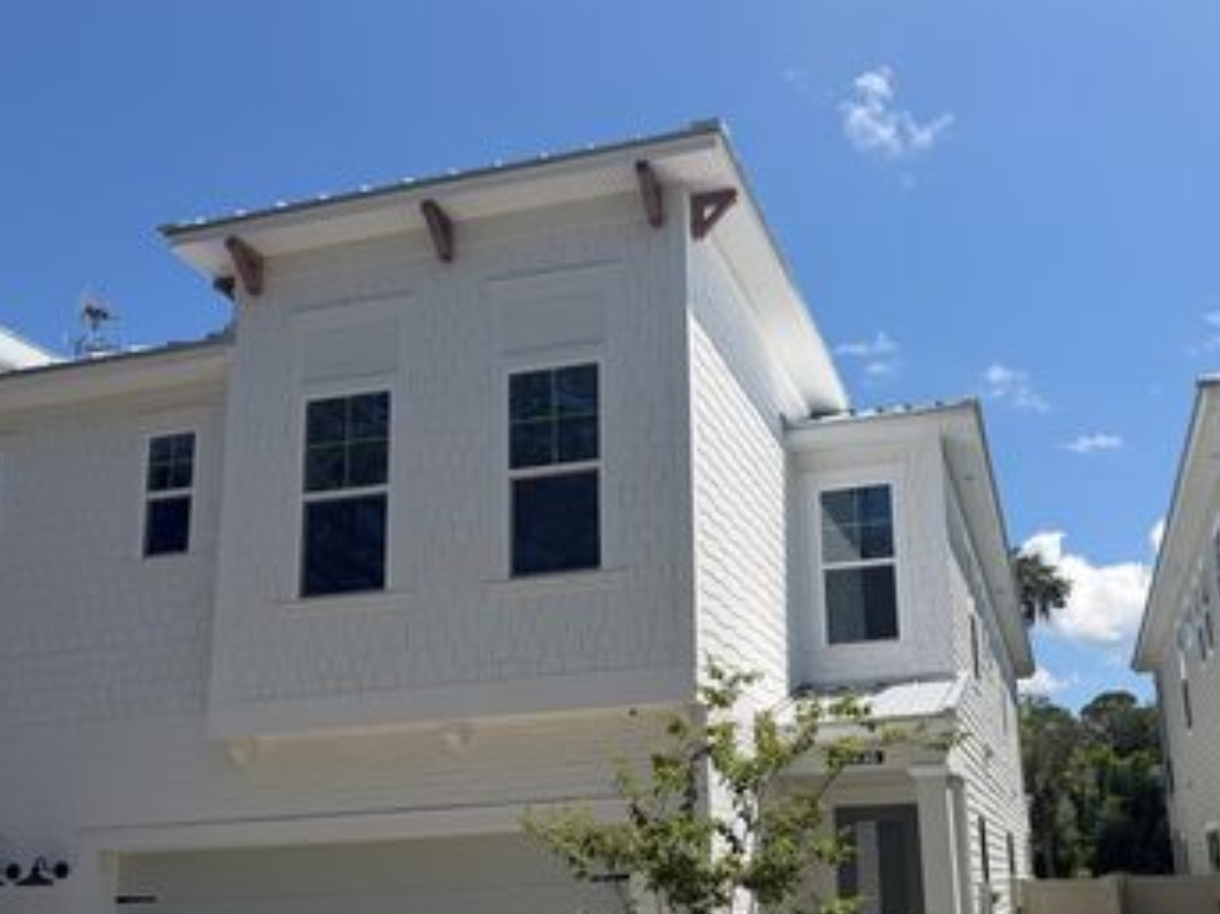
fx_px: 1233
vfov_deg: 40.2
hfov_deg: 52.2
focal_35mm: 35
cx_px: 743
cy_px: 606
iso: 80
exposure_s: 1/6711
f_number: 1.78
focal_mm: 6.76
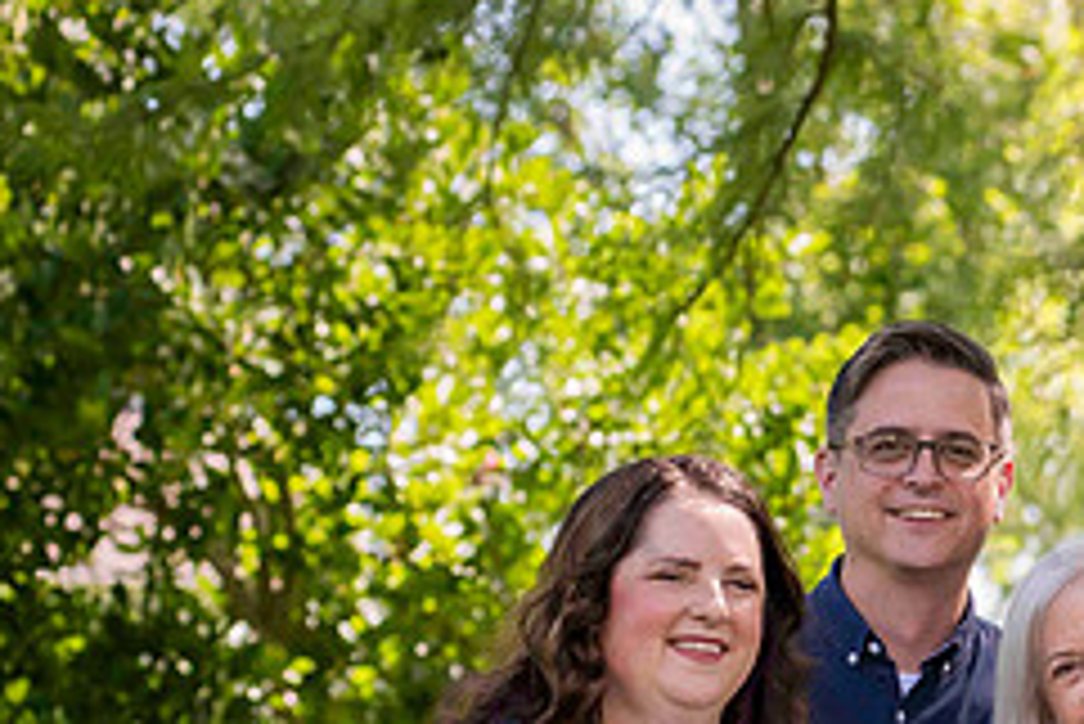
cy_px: 735
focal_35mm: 207
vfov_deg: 6.6
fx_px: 6236
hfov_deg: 9.8
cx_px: 1192
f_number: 5
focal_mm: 86
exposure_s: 1/320
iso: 400
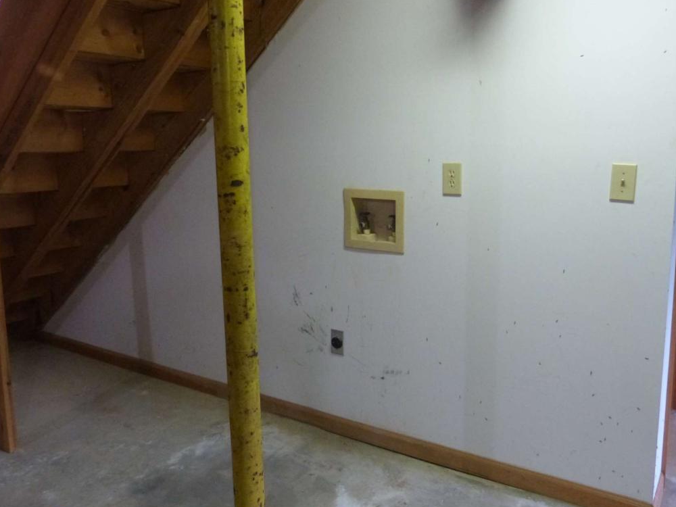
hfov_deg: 59.7
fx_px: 586
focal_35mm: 30
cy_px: 236
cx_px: 390
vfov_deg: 46.8
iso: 400
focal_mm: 4.5
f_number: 2.8
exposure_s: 1/25
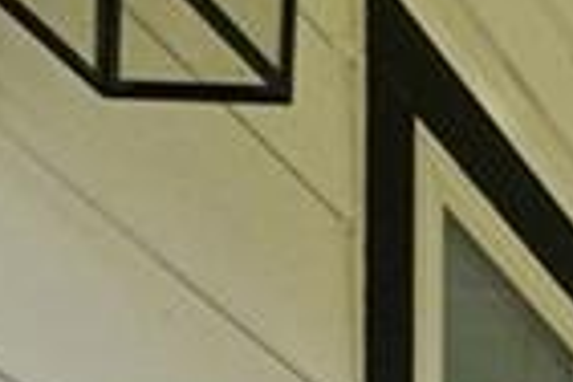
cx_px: 1402
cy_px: 1237
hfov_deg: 13.0
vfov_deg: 9.0
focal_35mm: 116
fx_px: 1846
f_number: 8
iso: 800
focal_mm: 16
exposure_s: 1/640
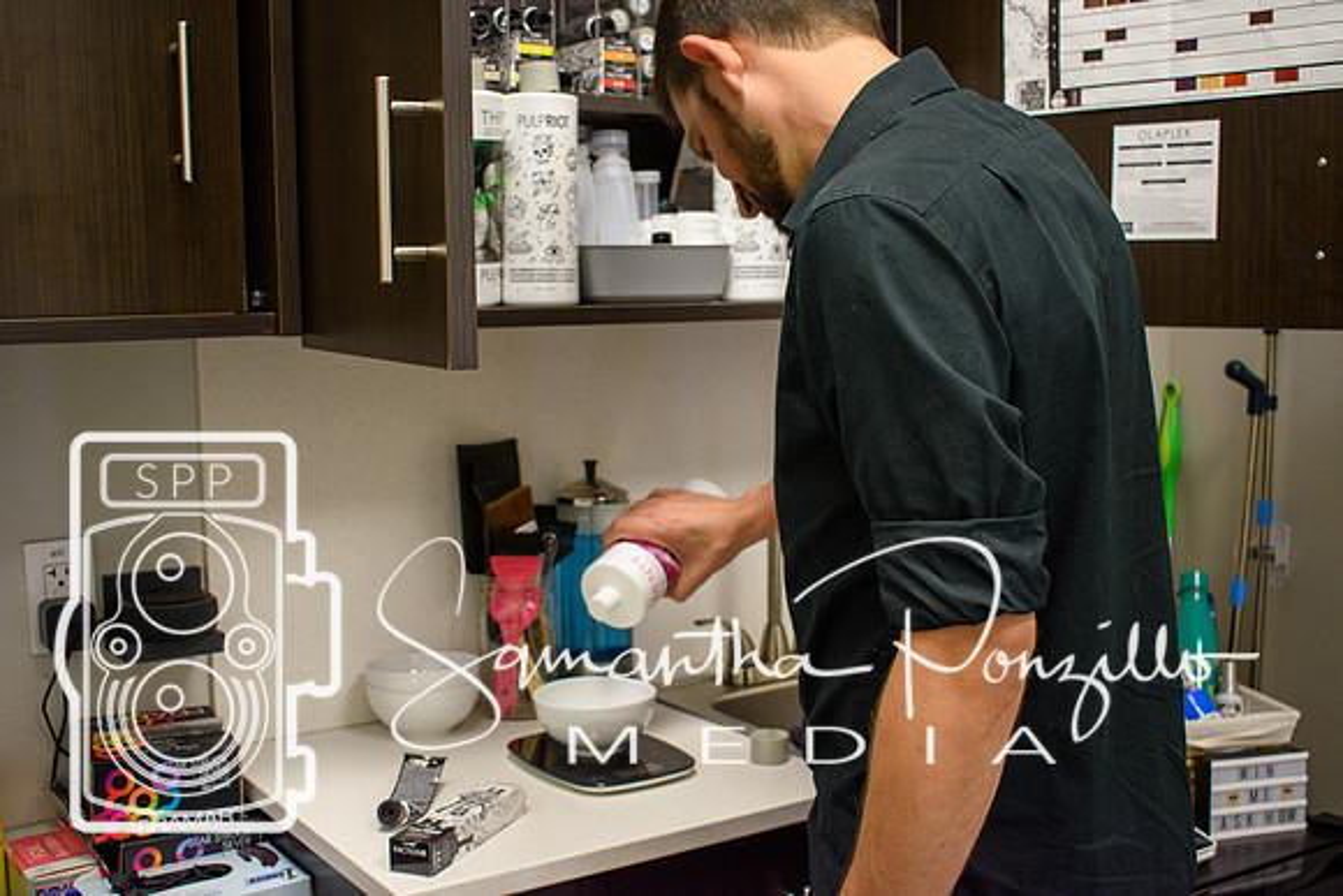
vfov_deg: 31.9
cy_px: 448
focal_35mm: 42
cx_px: 672
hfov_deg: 46.4
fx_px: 1567
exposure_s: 1/60
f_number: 4.2
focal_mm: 28
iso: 1000
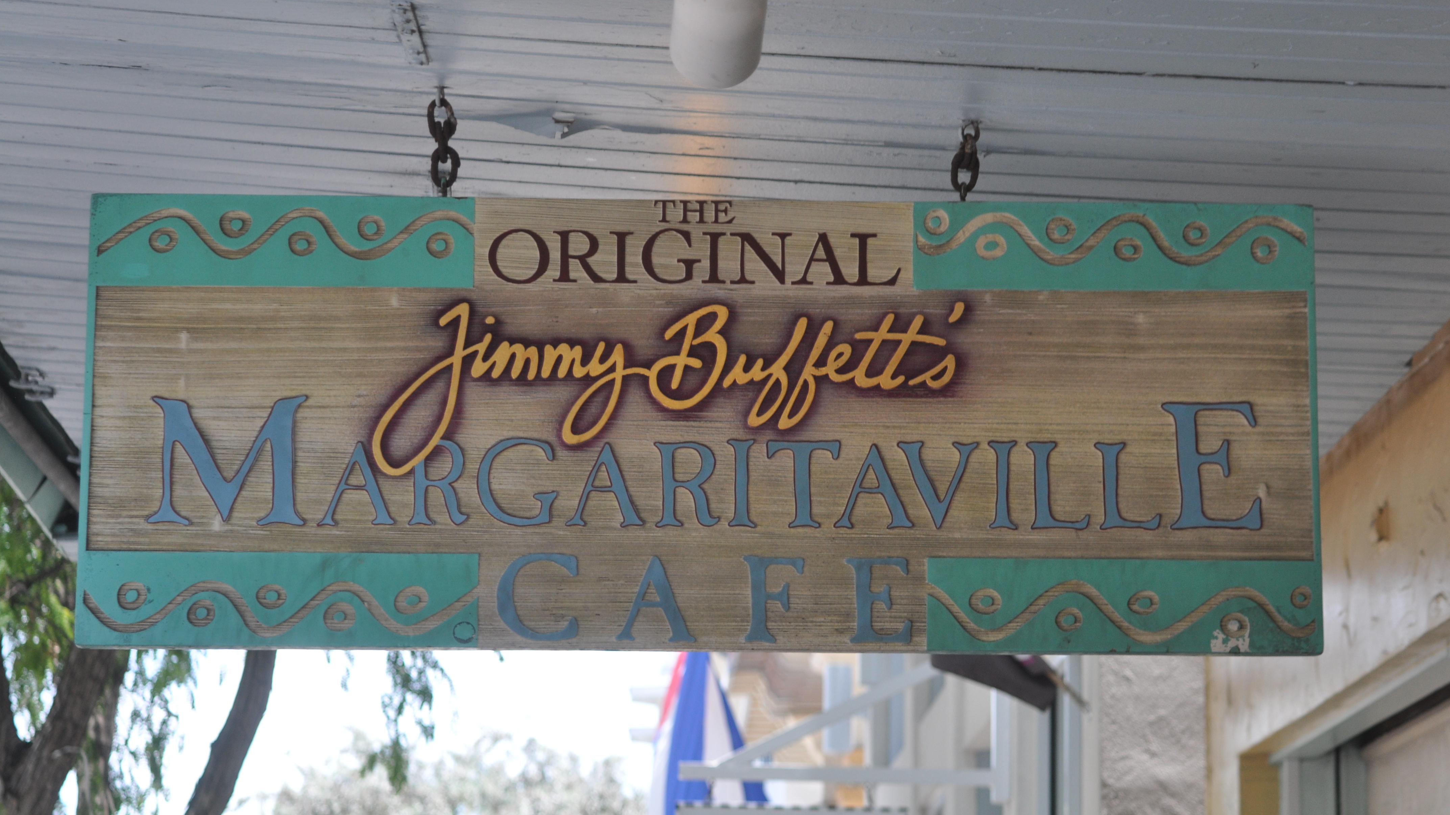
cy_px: 344
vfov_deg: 11.0
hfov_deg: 19.5
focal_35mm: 110
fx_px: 4229
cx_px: 726
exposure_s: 1/250
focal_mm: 70
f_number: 4
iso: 400
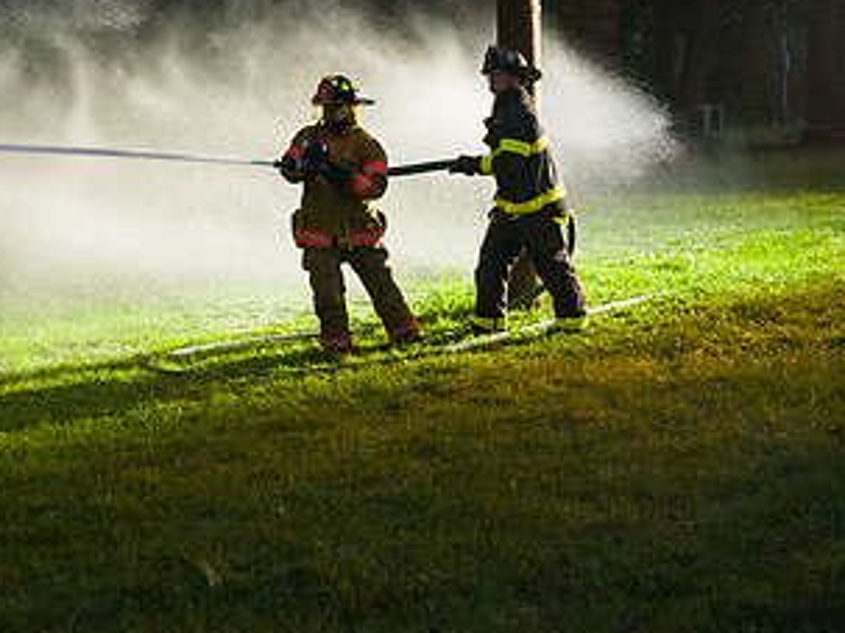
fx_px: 1708
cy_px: 276
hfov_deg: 27.7
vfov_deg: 21.0
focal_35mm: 70
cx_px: 346
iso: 6400
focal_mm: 38
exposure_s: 1/200
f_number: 3.2
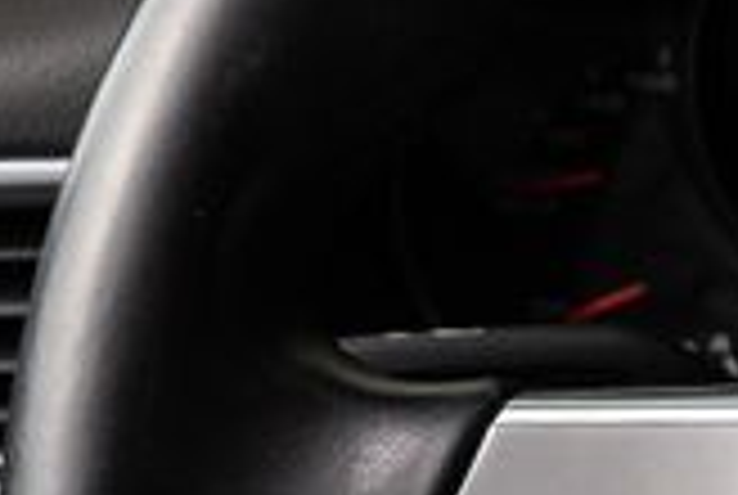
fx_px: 3573
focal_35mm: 174
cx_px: 1513
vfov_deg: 7.8
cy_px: 746
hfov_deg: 10.7
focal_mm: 24
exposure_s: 1/50
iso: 320
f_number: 5
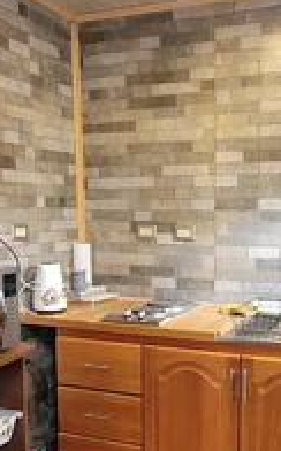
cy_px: 274
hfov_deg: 39.6
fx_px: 381
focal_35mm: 31
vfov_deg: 60.7
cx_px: 205
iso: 250
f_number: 2.2
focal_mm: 1.74
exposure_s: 1/50
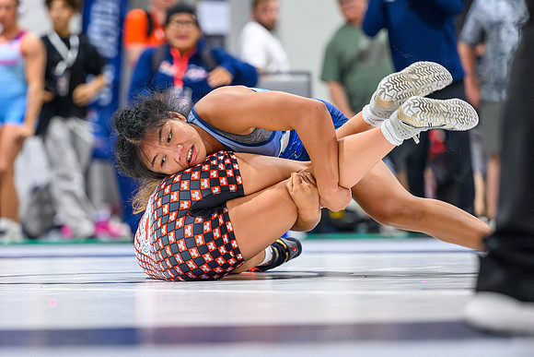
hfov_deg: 10.4
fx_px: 2945
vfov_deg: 6.9
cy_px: 186
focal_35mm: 198
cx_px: 192
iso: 8000
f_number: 2.8
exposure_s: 1/500
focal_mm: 130
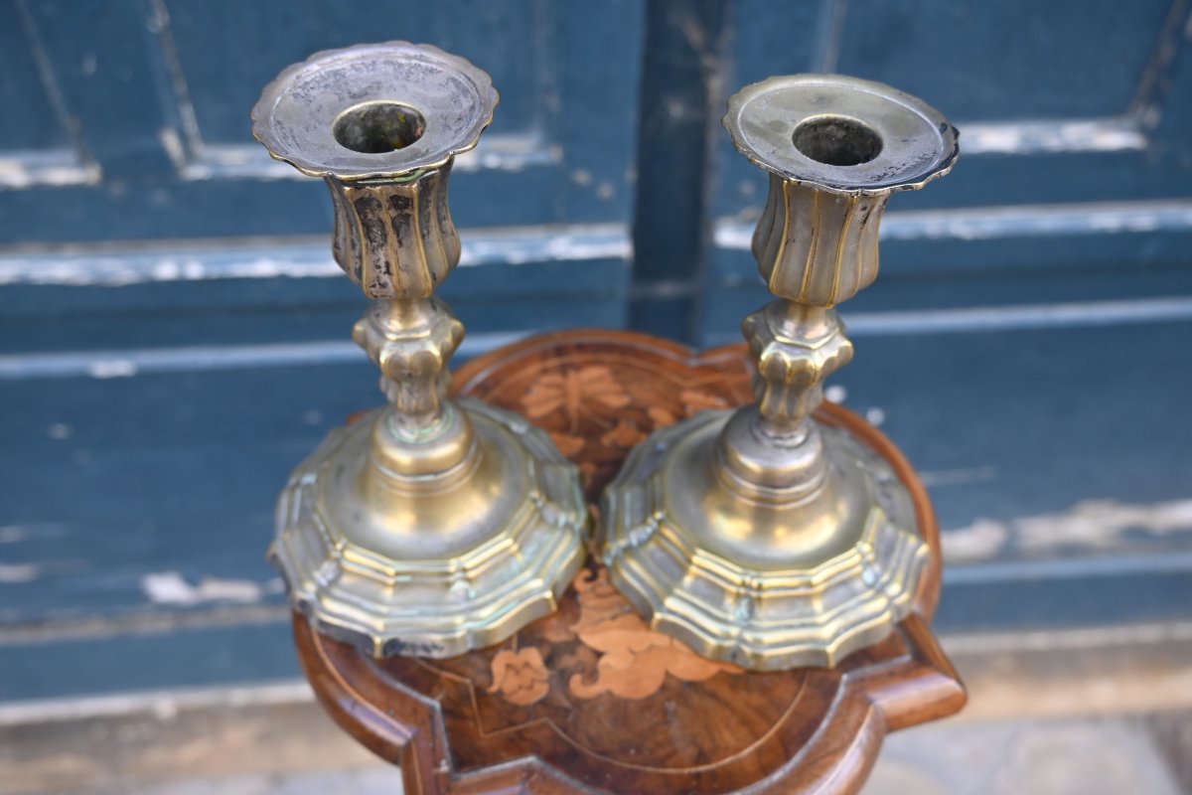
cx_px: 596
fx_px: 1093
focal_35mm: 33
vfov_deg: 40.0
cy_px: 398
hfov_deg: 57.2
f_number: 4
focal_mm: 22
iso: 360
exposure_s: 1/250
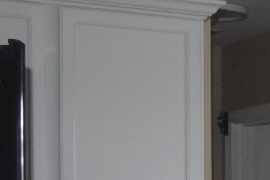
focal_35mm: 168
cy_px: 283
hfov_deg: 11.3
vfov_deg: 8.0
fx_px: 1260
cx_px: 501
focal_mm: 24
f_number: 4
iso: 1250
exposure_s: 1/60
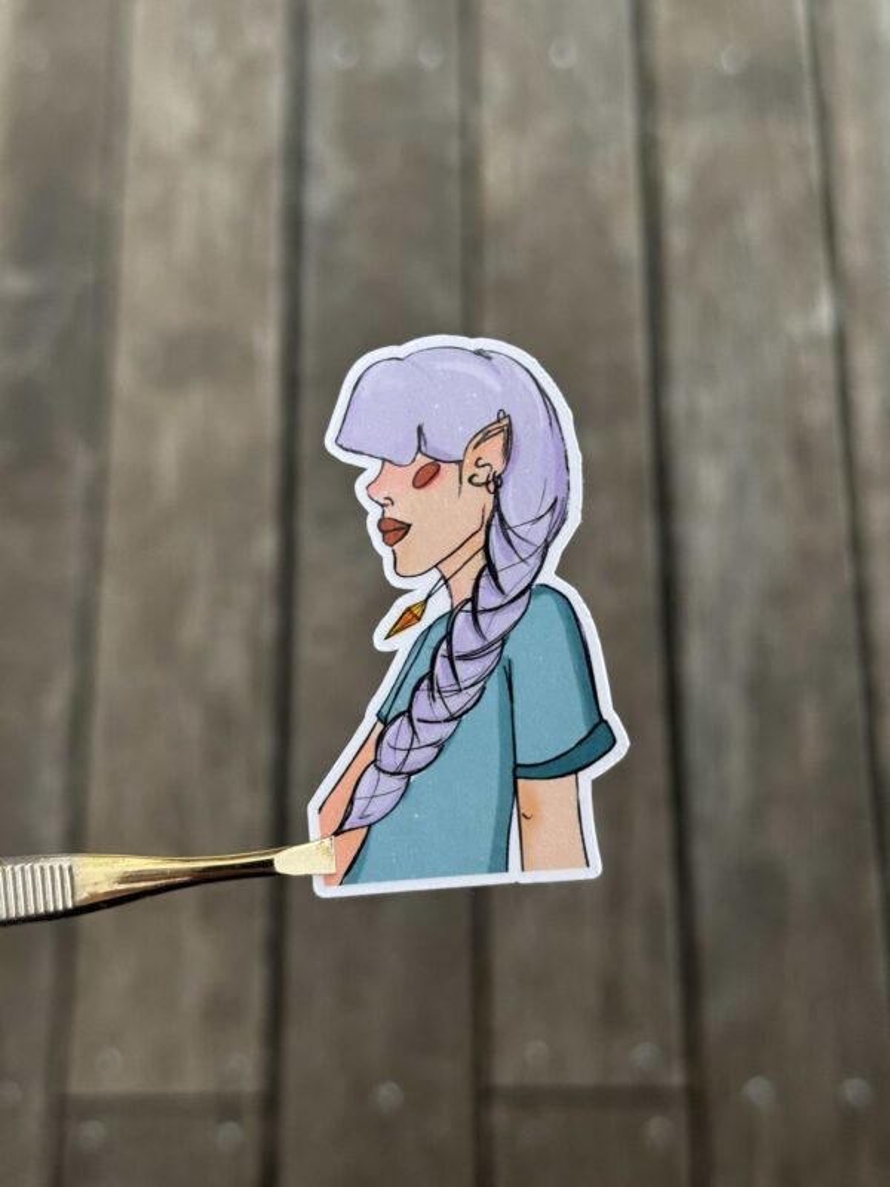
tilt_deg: -70.5
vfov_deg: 39.7
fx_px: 1645
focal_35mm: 48
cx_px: 445
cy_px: 594
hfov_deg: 30.3
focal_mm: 6.76
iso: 160
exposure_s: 1/60
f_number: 1.78
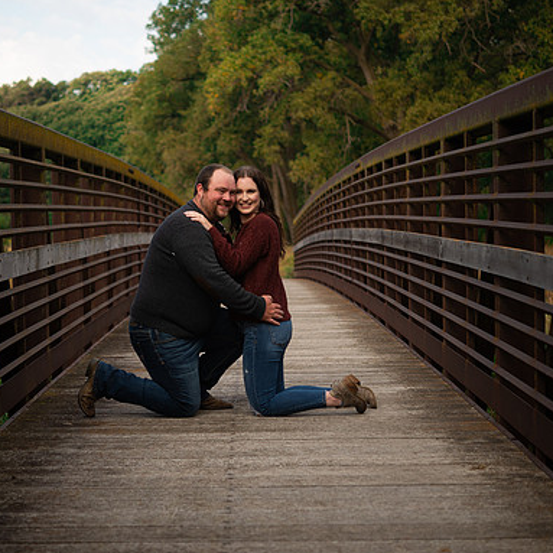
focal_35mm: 85
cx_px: 186
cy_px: 297
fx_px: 1536
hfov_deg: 20.3
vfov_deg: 20.4
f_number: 2.8
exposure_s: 1/500
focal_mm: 60
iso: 100
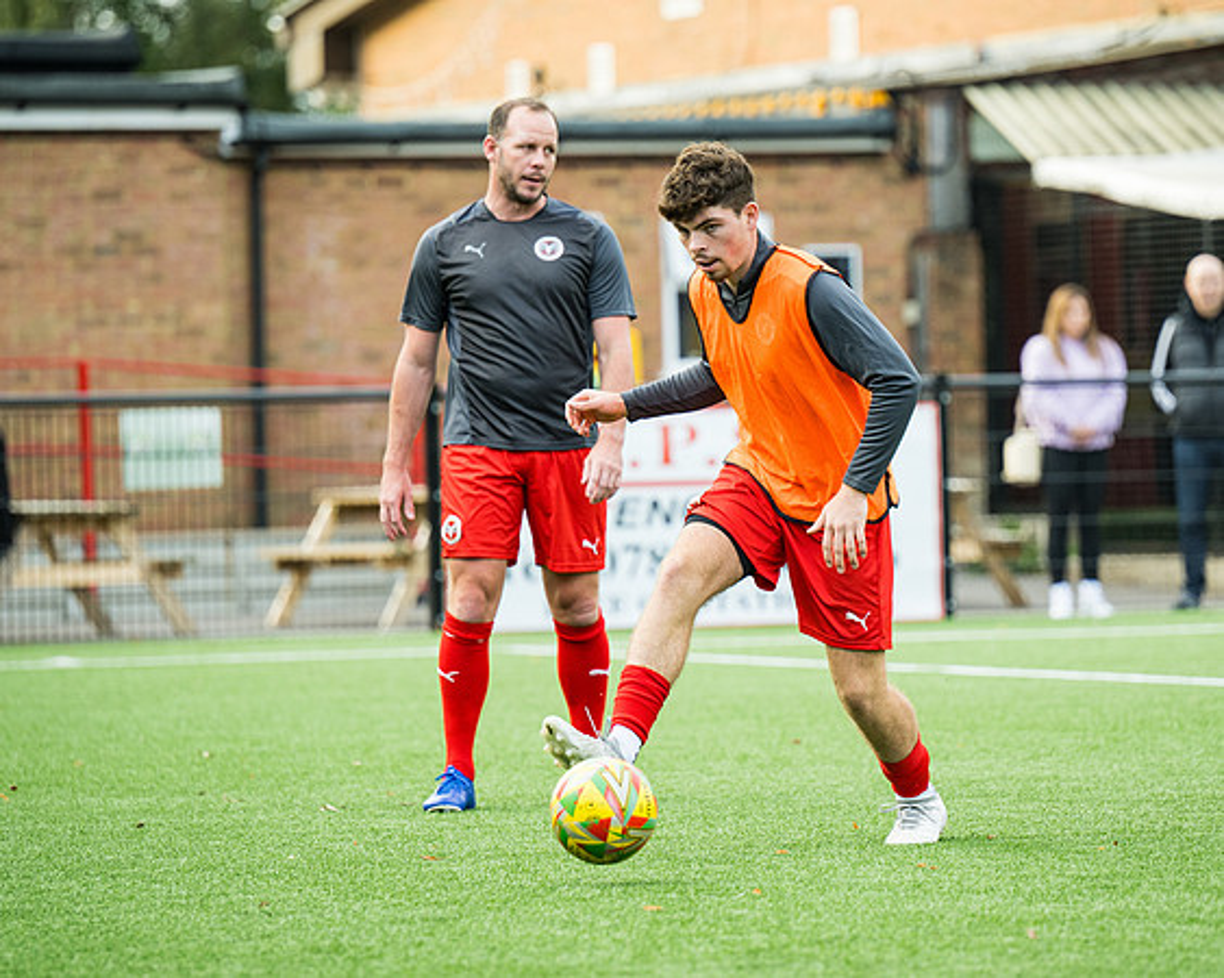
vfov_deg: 6.2
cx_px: 745
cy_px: 519
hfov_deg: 7.8
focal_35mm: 249
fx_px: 9016
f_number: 2.8
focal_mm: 160
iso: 400
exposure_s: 1/640
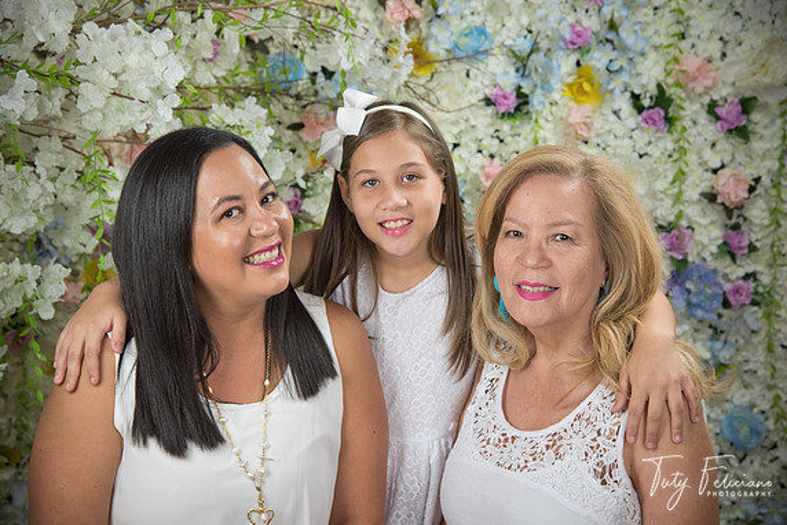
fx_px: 1662
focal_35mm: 76
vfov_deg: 18.0
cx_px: 395
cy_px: 262
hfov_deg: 26.6
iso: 1250
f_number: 5
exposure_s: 1/125
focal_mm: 75
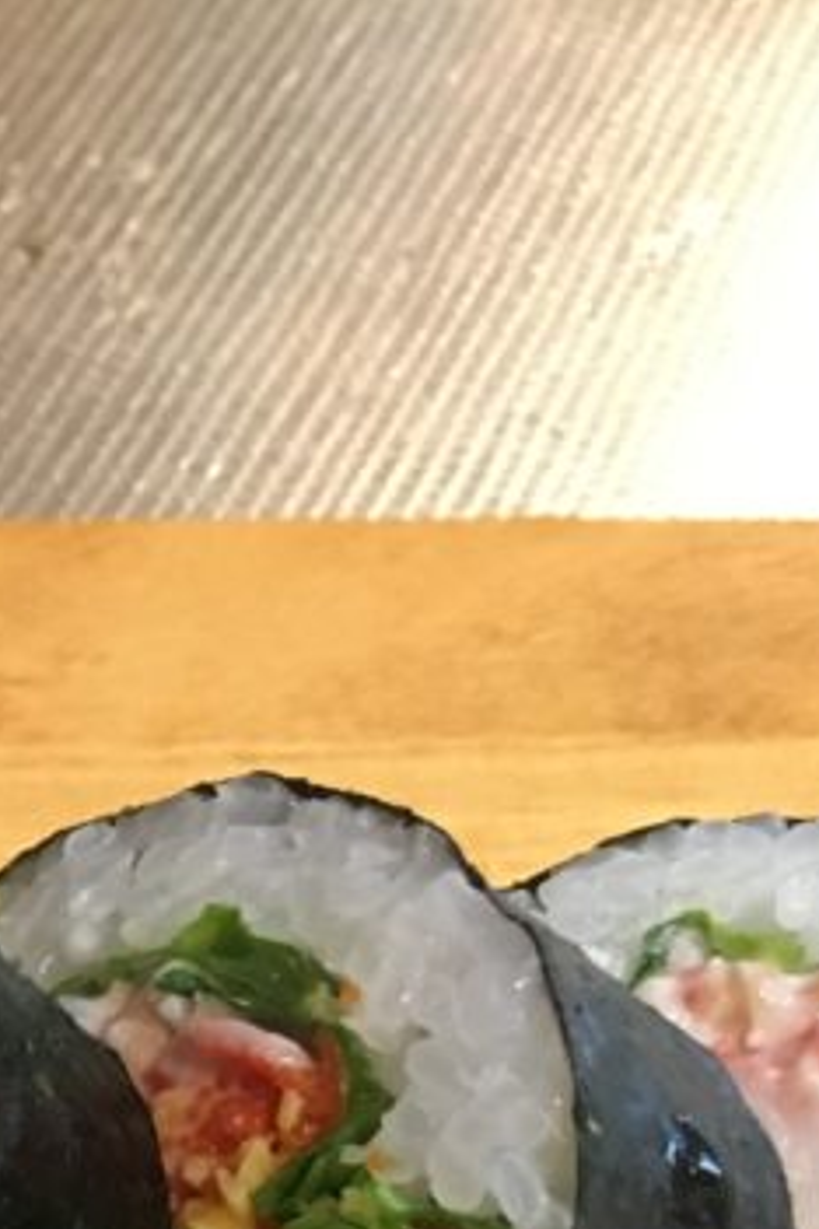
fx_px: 3003
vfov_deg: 21.9
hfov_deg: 13.6
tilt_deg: -55.5
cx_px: -752
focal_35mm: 88
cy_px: 1338
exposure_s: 1/30
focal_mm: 4.15
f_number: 2.2
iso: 200
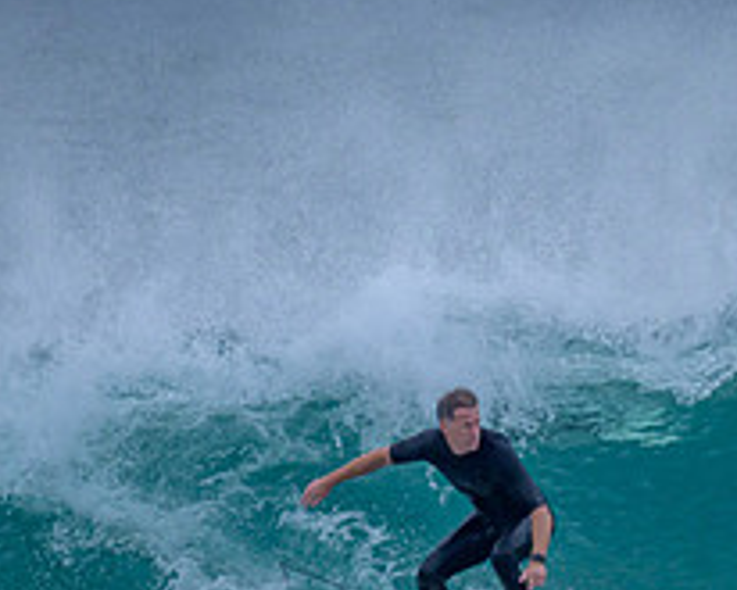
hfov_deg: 0.8
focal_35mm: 2533
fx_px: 55277
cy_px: 499
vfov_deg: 0.6
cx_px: 724
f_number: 6.3
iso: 800
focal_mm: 800
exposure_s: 1/2000
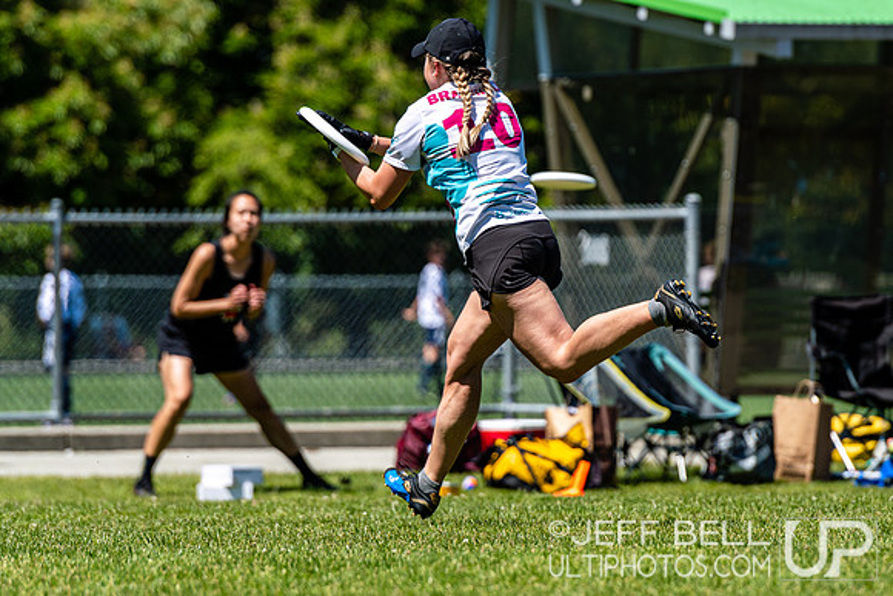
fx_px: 9170
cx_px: 505
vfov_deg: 3.7
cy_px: 279
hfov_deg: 5.6
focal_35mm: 370
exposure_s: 1/2000
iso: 100
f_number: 4
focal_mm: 200
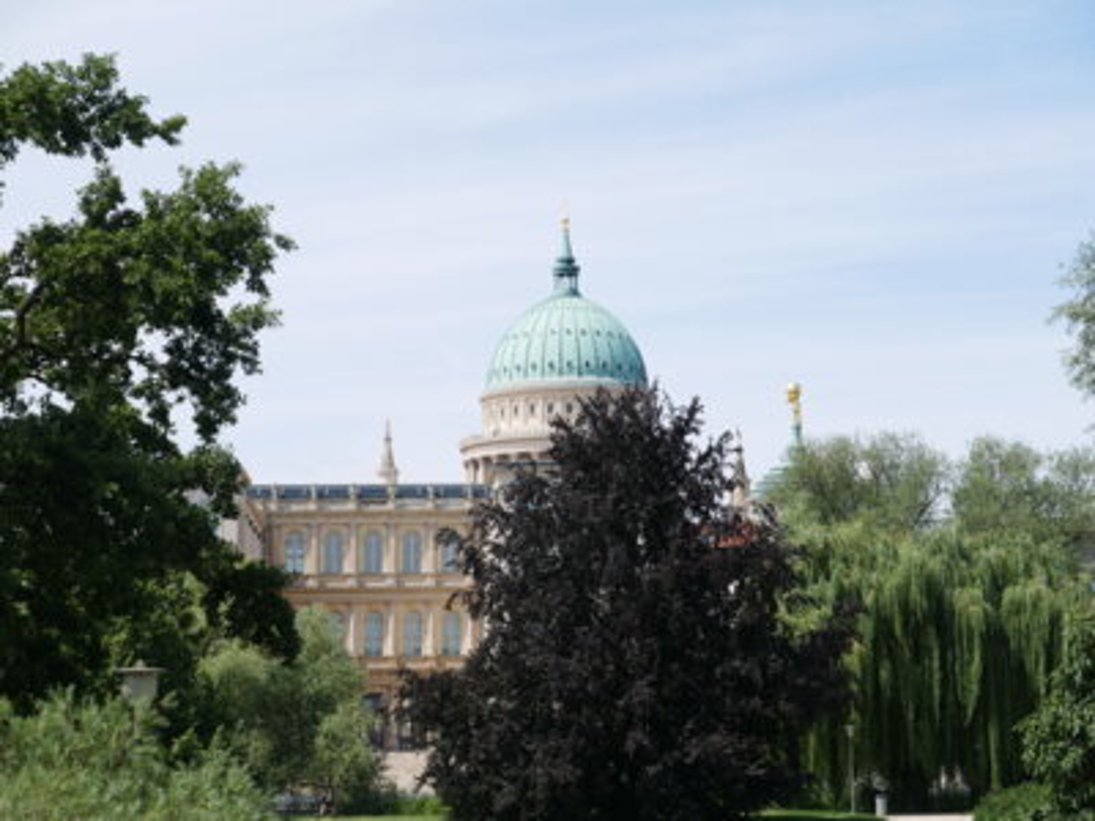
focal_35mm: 84
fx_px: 2657
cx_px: 548
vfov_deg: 17.6
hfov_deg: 23.3
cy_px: 410
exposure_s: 1/320
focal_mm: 42
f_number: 8
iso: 200
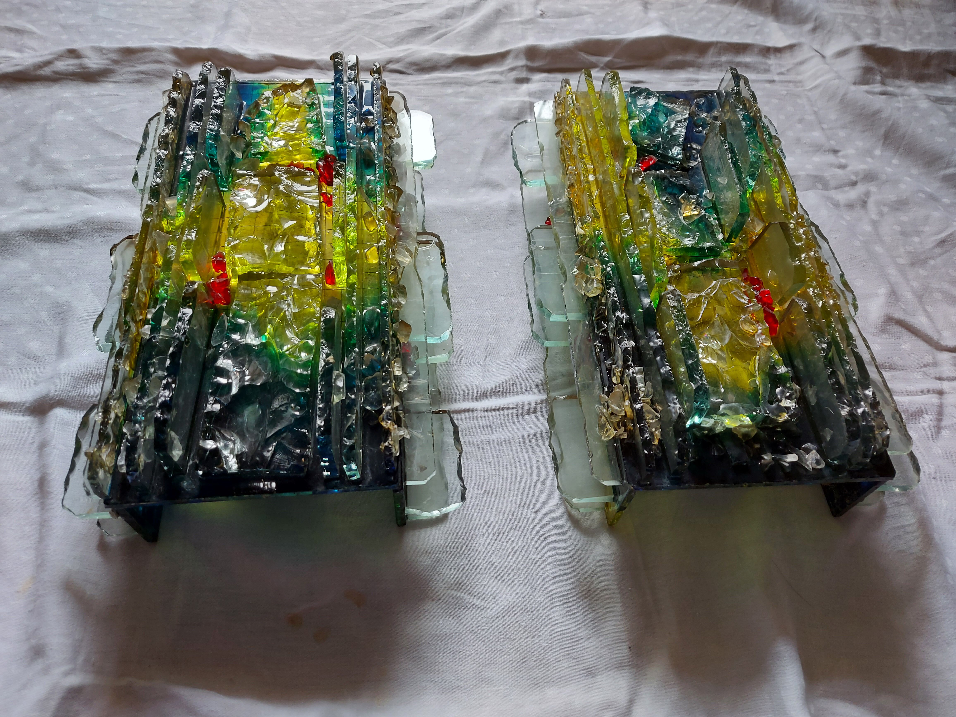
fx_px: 663
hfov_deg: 71.6
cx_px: 478
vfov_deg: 56.8
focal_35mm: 24
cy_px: 358
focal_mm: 5.23
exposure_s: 1/50
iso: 80
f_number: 1.8
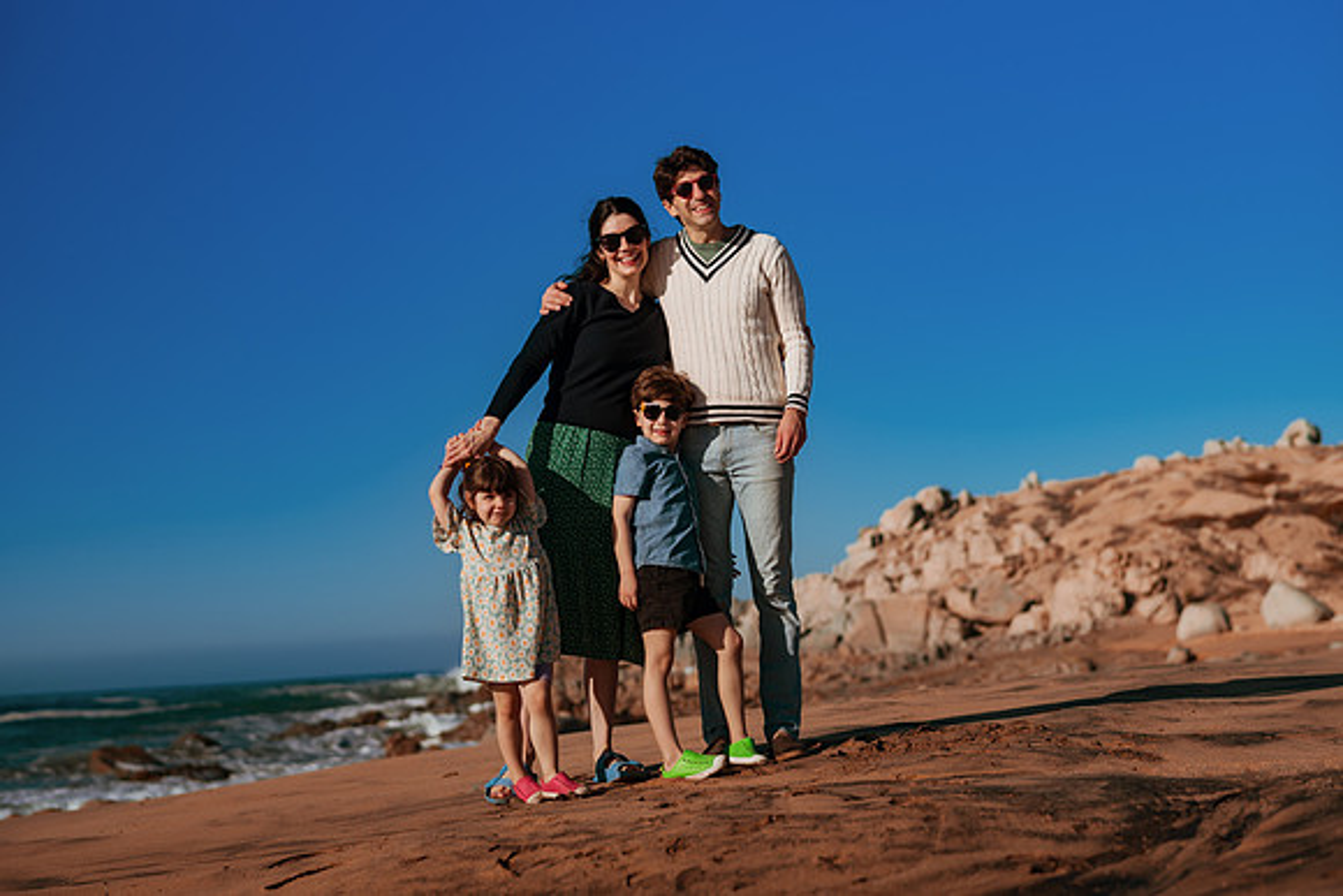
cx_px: 672
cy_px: 448
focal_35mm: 58
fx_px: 2164
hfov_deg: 34.5
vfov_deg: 23.4
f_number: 3.2
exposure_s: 1/8000
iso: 50
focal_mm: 58
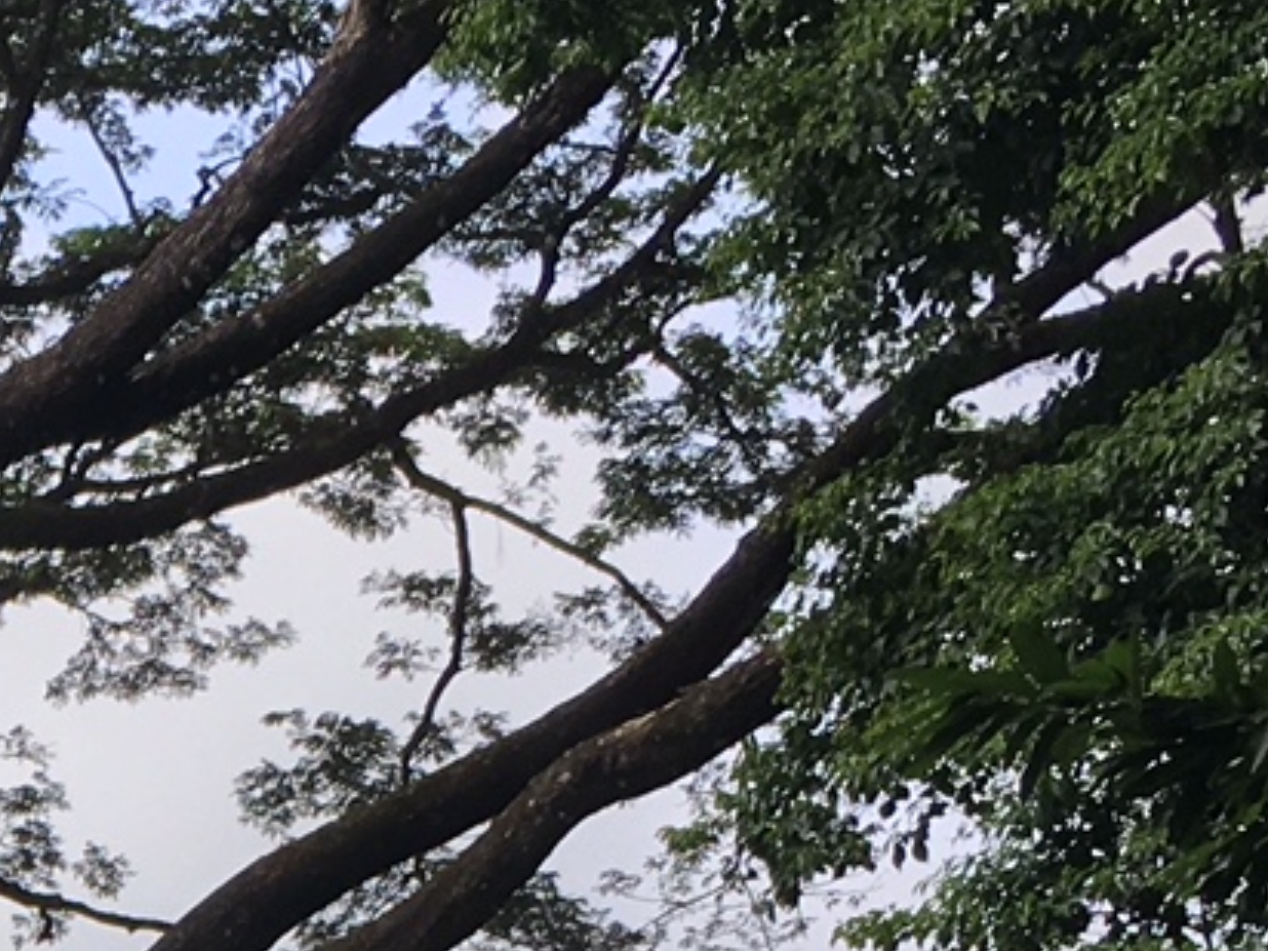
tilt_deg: +2.7
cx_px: -563
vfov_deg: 9.8
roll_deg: +0.4
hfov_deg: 13.2
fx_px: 5202
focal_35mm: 142
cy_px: 1776
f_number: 2.2
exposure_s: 1/836
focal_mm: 4.15
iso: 25
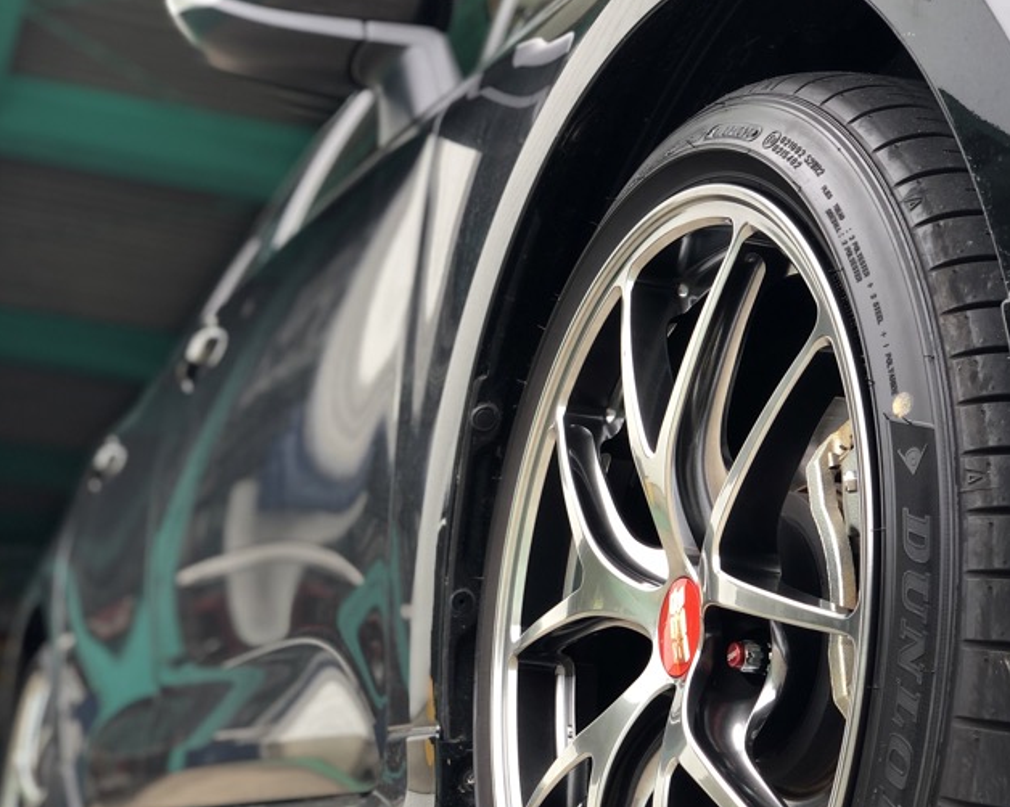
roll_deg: -3.8
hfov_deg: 27.5
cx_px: 503
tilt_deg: +11.4
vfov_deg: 22.1
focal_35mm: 69
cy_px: 486
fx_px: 2062
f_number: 2.4
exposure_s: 1/60
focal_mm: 6
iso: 20
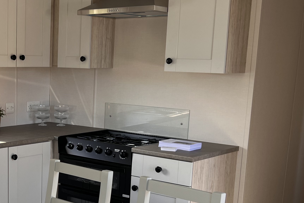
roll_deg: -2.2
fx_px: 532
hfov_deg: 30.8
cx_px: 46
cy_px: 156
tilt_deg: -11.7
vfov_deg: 21.4
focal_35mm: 63
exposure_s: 1/122
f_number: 1.5
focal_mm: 5.7
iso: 32
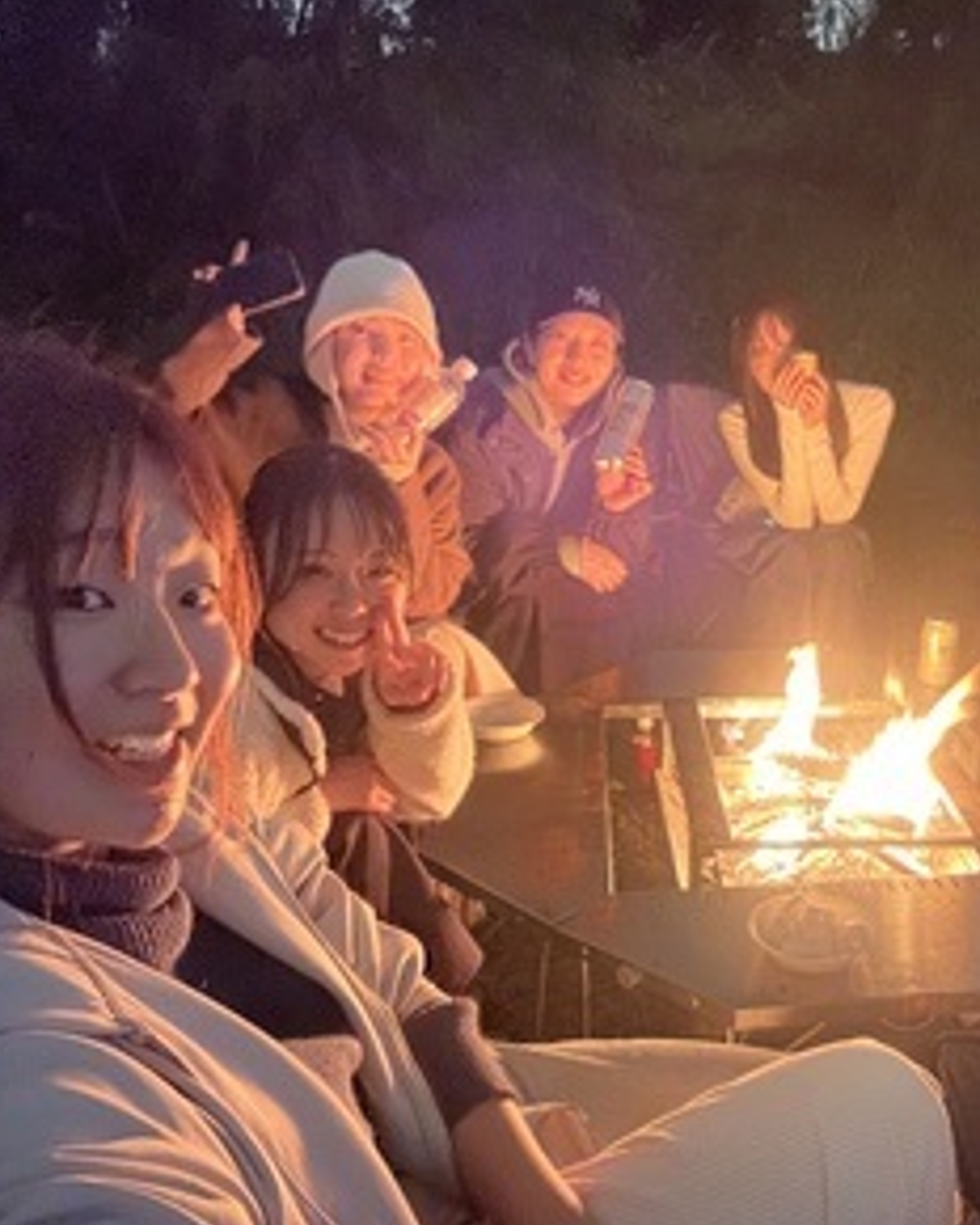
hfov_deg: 45.7
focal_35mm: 31
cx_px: 718
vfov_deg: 57.2
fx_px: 1124
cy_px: 608
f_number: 1.9
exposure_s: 1/7
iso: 1600
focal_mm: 2.69
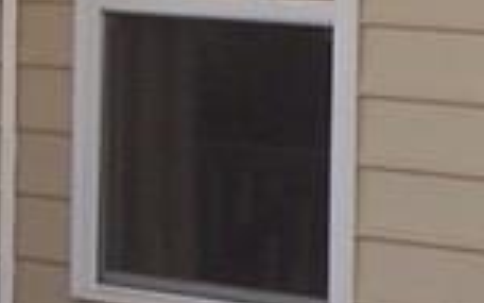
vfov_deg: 5.6
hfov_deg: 8.9
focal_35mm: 235
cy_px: -32
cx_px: 436
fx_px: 3100
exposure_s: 1/350
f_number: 3.4
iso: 80
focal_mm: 5.5
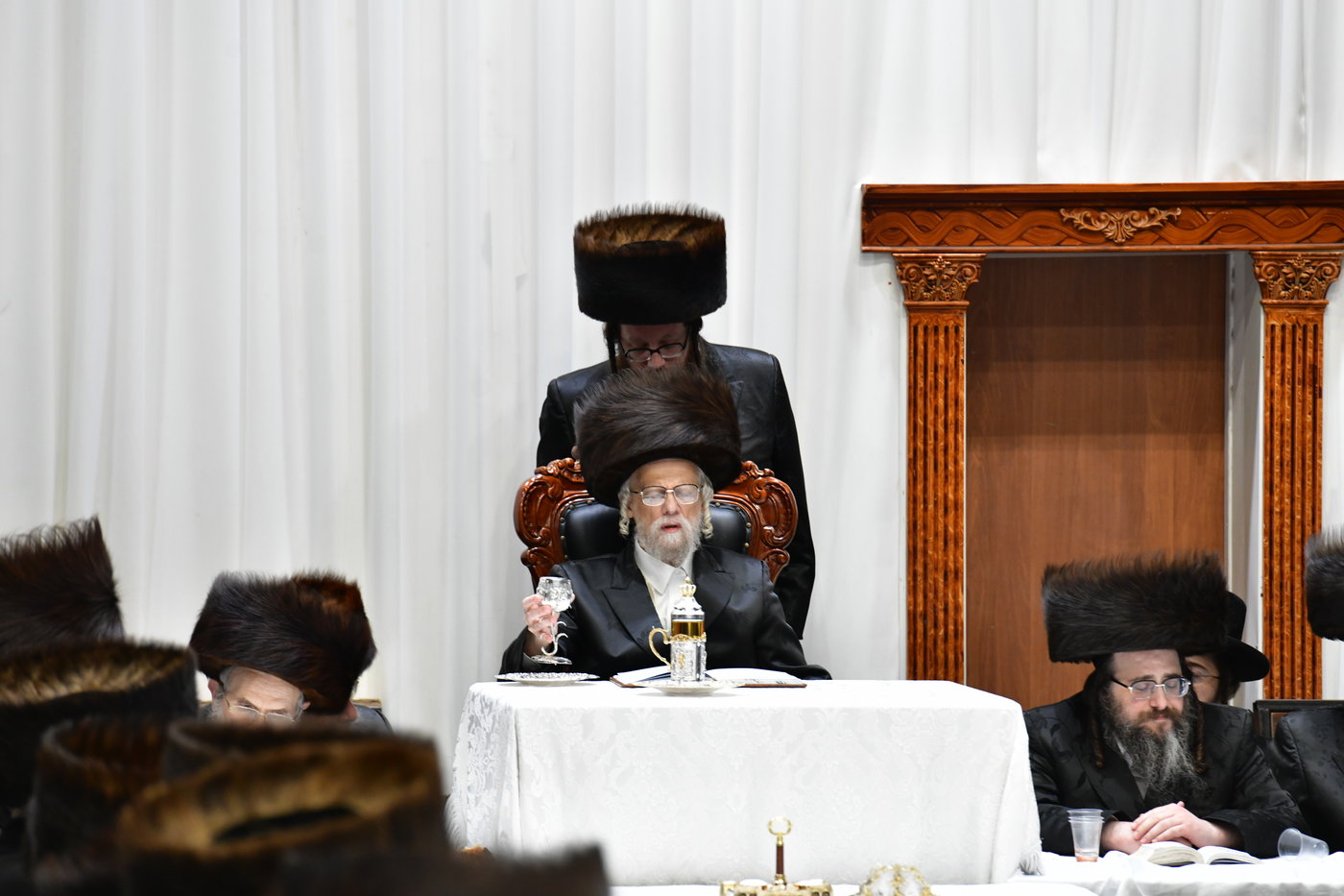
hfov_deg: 10.3
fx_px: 7465
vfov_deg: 6.9
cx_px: 672
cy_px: 448
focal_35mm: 200
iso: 1600
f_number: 5.6
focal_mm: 200
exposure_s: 1/100
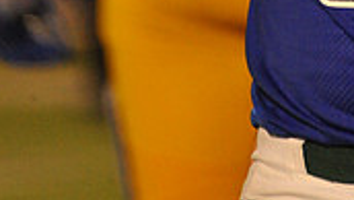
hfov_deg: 1.0
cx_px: 381
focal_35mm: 2122
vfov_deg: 0.6
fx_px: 19931
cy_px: -340
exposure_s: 1/200
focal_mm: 600
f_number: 6.3
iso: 5000
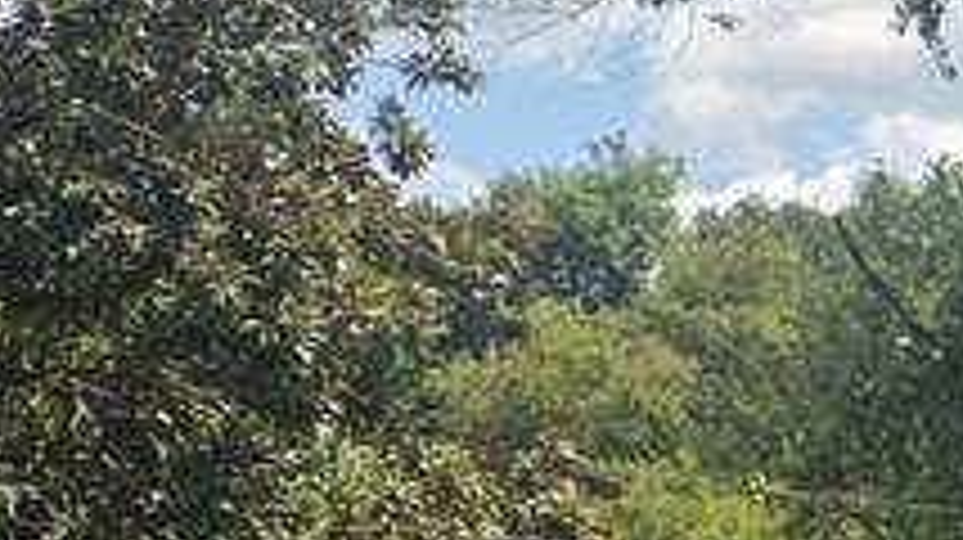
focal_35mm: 150
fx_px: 3827
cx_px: 1926
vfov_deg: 8.0
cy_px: 616
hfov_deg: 12.6
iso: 80
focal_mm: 6.3
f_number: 1.7
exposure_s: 1/3291
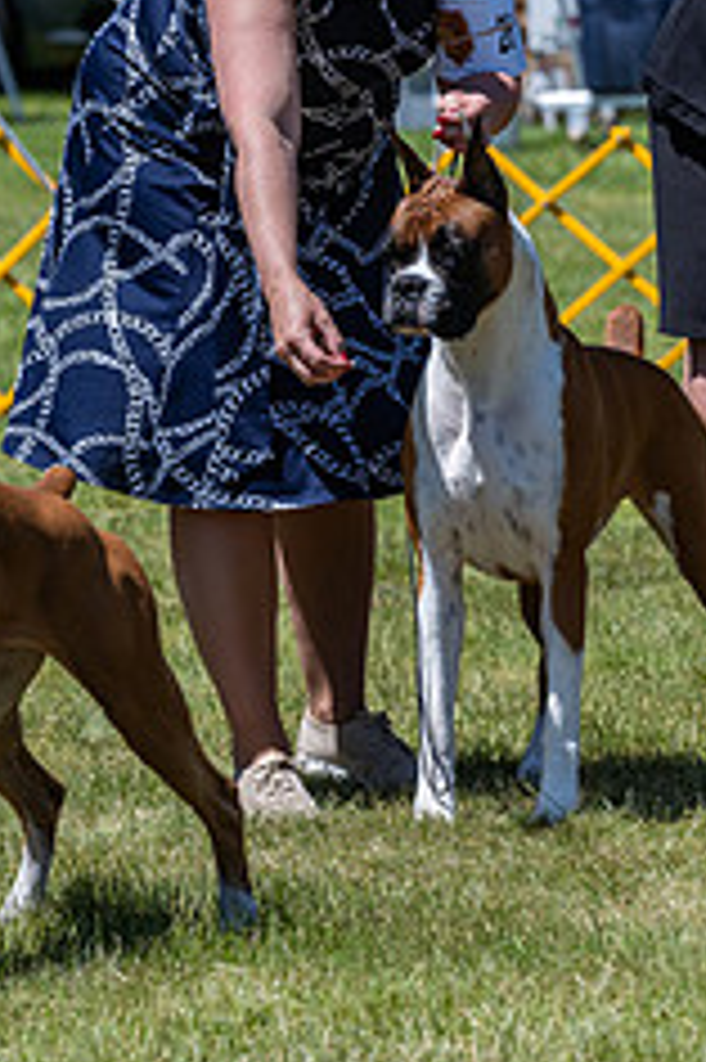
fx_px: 8484
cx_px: 432
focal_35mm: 288
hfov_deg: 4.8
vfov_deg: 7.1
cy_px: 158
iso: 400
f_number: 6.3
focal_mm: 151
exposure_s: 1/1600
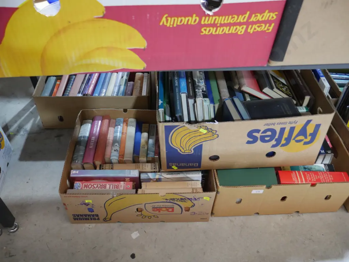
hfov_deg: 59.9
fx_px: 303
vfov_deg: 46.8
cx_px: 174
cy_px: 131
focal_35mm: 30
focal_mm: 15
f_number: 3.6
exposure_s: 1/60
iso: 1600
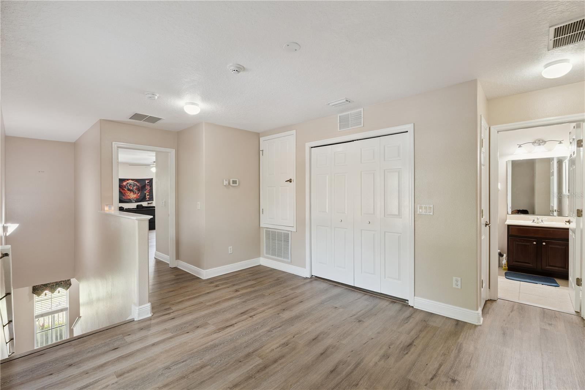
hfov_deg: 96.7
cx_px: 292
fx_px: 260
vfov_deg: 73.7
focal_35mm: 16
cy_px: 195
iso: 400
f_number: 8
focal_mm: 16
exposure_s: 1/10
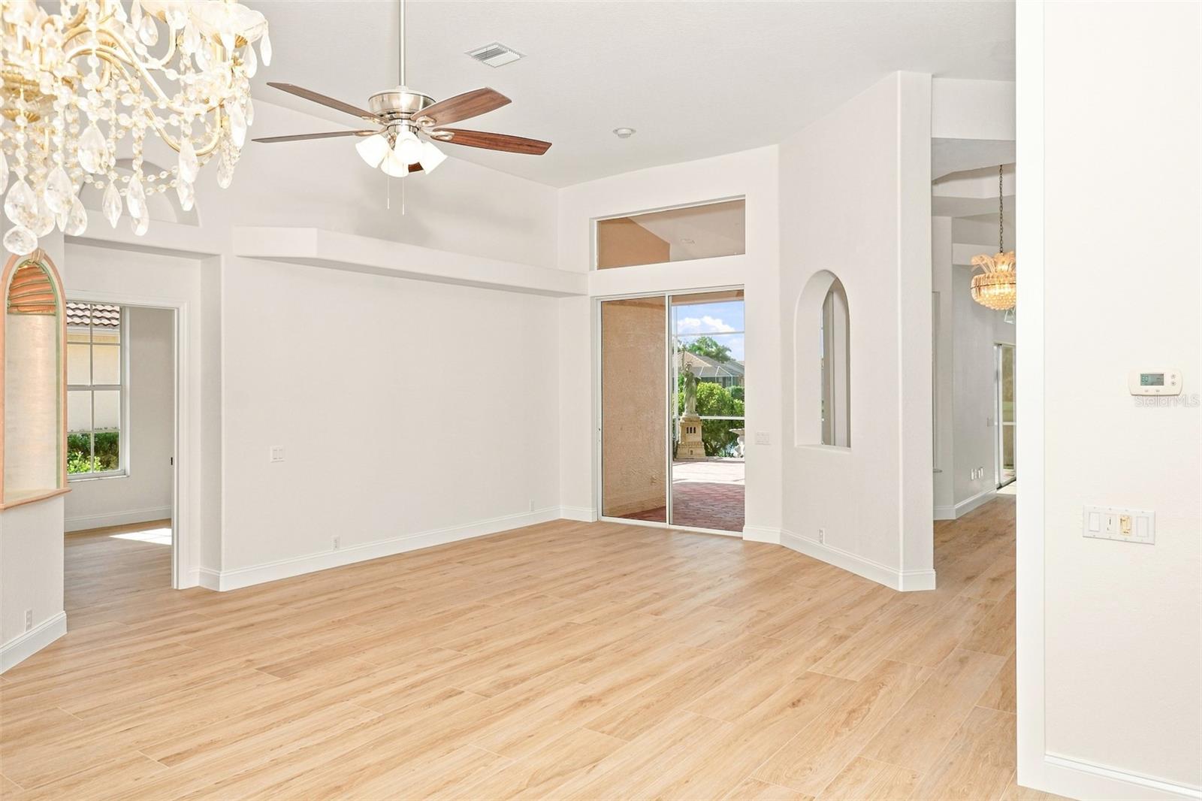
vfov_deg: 53.1
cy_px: 400
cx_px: 601
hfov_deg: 73.8
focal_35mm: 24
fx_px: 801
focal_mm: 16
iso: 400
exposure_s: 1/125
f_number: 8
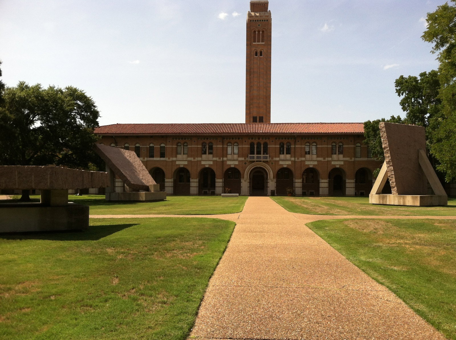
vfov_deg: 40.6
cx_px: 228
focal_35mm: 35
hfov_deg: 52.7
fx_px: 460
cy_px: 170
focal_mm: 3.85
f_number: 2.8
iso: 80
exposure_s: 1/1034
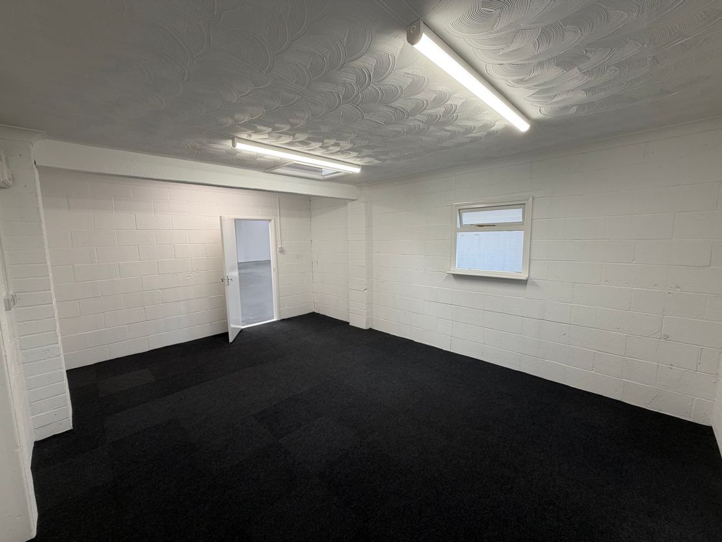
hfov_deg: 102.1
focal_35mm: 14
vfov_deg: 85.7
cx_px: 361
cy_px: 271
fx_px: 292
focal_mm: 2.22
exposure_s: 1/100
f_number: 2.2
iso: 64
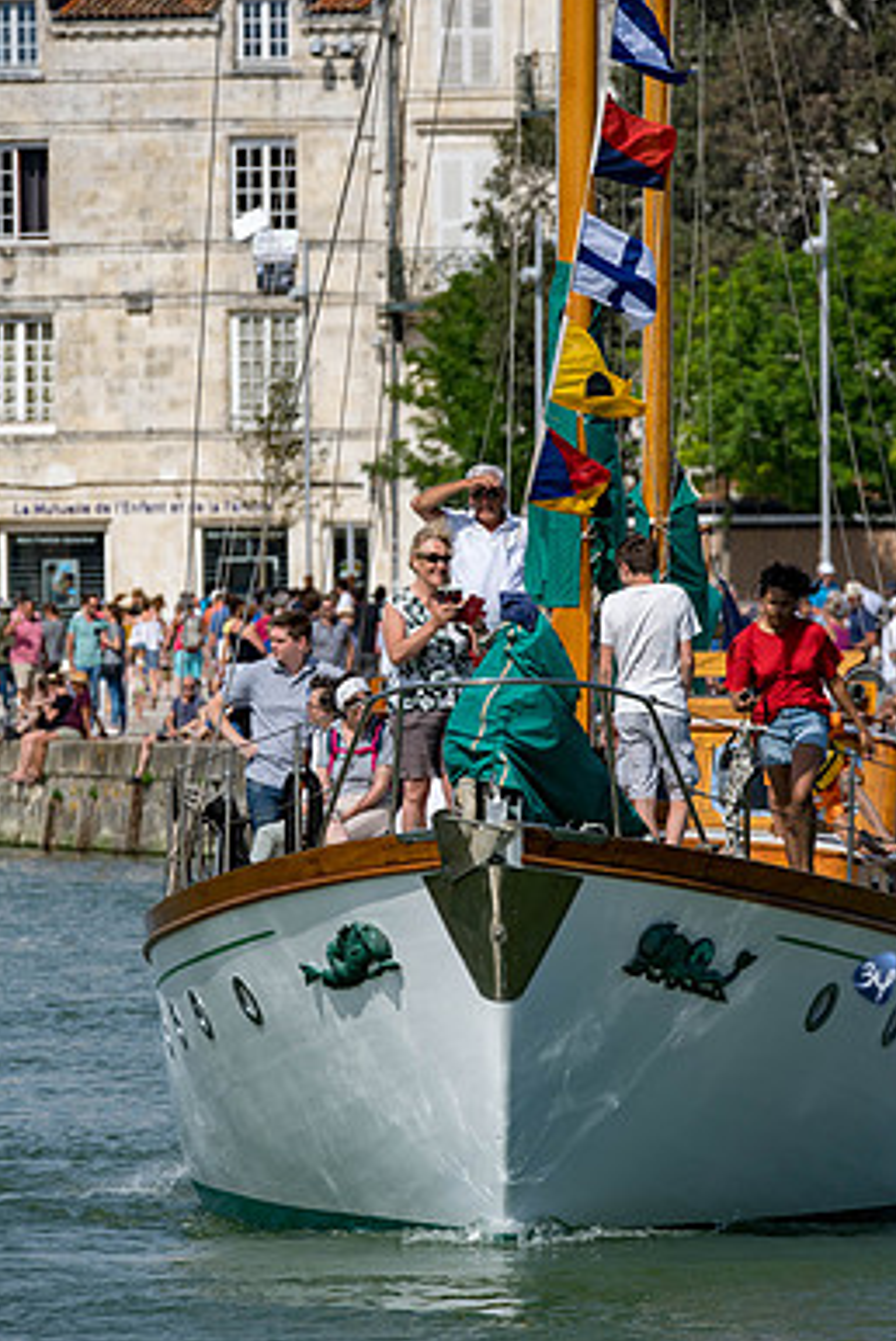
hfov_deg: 3.0
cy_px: 684
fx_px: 17365
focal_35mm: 466
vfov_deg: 4.4
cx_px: 486
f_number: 11
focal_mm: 400
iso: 280
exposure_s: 1/800
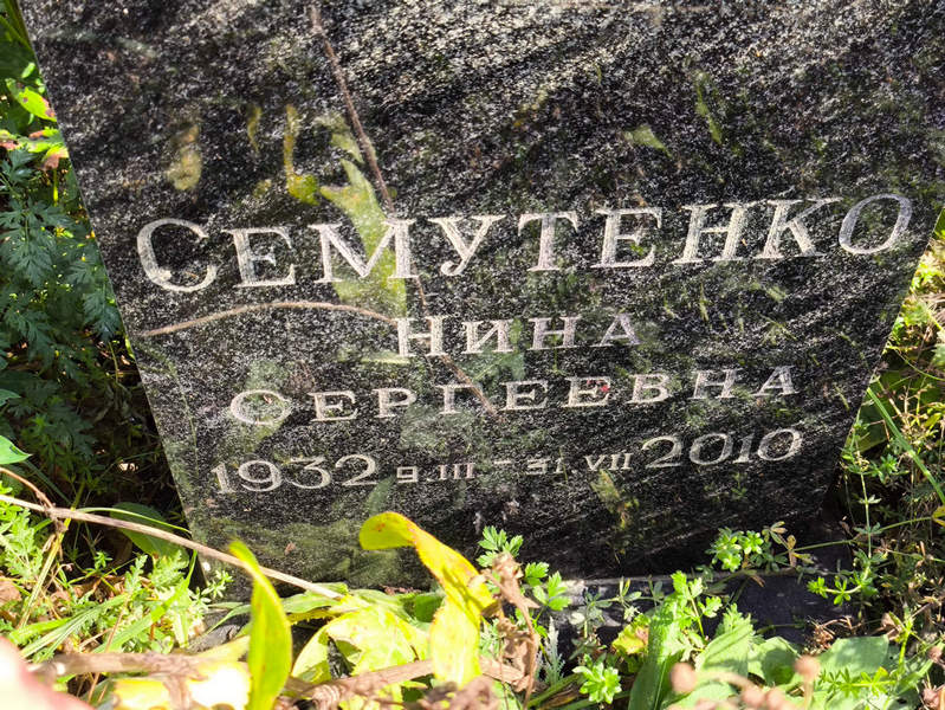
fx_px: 1366
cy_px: 355
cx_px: 472
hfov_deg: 38.2
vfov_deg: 29.1
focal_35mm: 50
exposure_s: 1/232
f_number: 1.7
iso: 50
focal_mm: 4.71
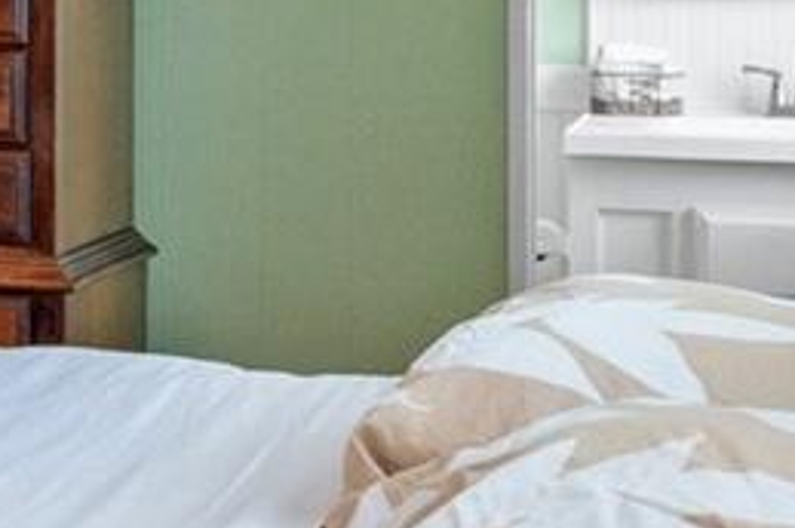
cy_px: -18
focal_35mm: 99
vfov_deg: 13.6
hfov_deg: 18.8
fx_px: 2183
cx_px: -310
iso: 400
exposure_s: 1.3
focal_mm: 16
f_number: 8
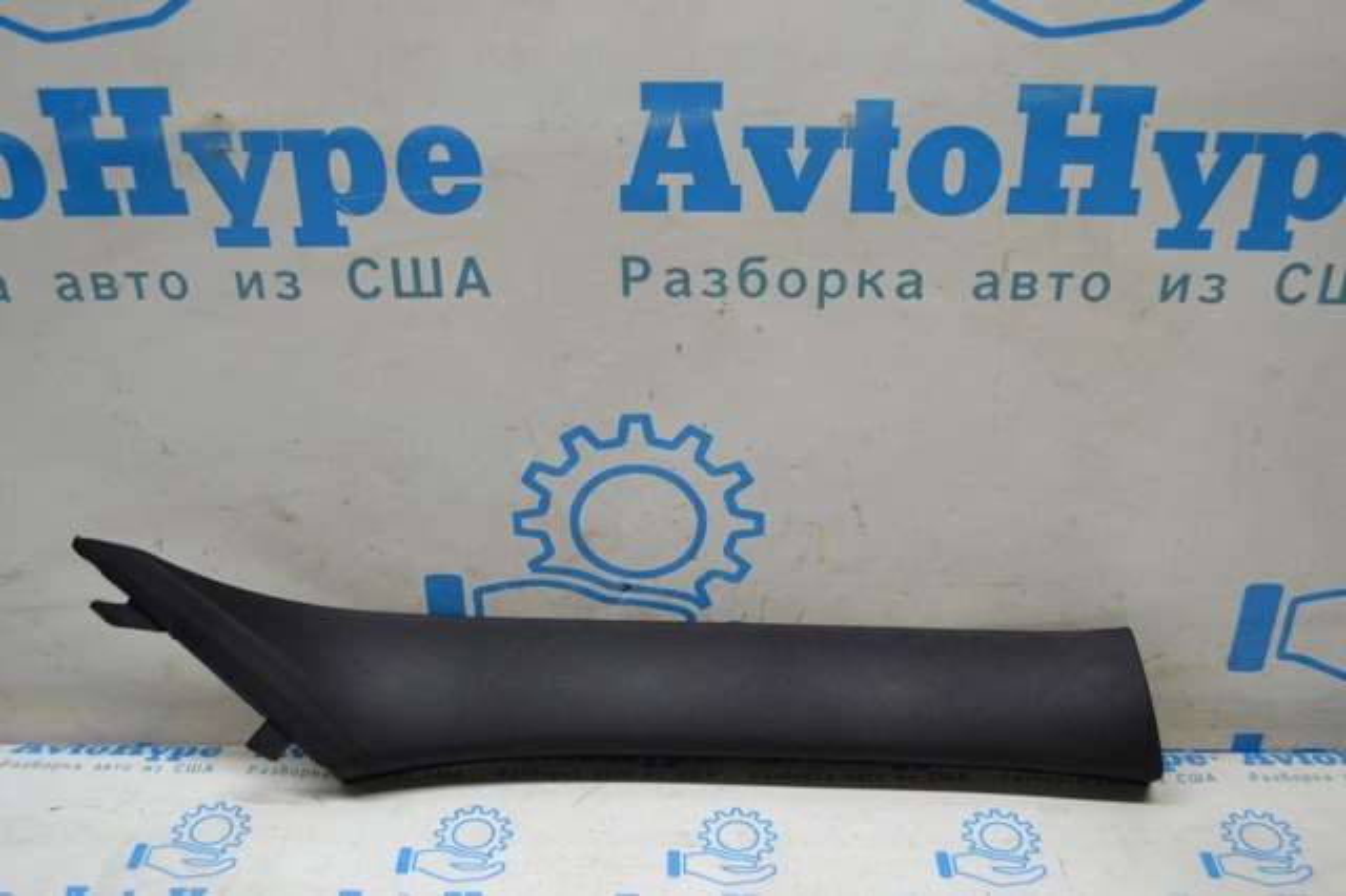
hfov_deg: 46.4
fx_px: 1569
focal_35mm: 42
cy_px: 448
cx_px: 673
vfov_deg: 31.9
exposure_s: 1/80
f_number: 4.5
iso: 400
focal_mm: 28
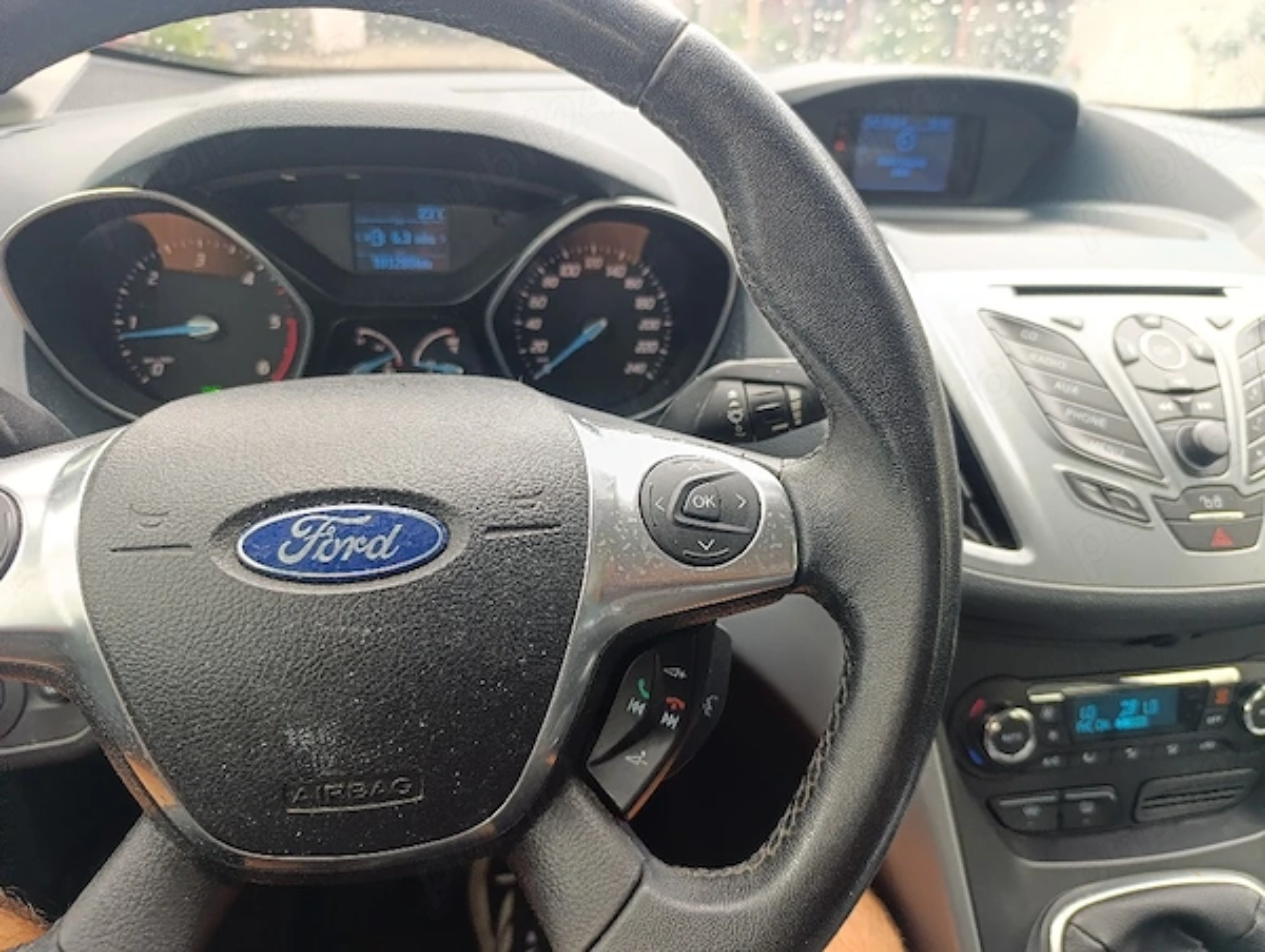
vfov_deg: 59.0
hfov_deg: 73.8
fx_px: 842
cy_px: 476
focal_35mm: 23
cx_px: 632
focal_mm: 6.14
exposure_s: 1/101
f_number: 1.6
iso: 320
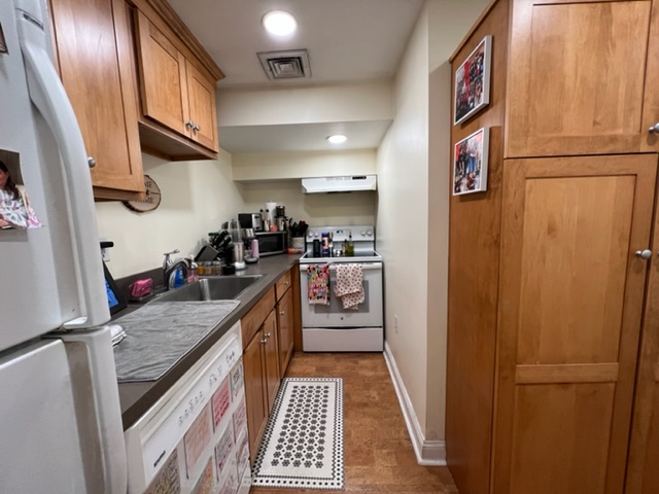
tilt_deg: -7.0
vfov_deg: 89.9
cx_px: 330
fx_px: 247
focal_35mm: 13
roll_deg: +1.8
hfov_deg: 106.2
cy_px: 247
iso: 160
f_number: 1.8
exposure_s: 1/121
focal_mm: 1.57
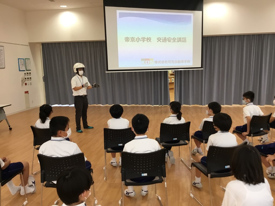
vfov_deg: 45.4
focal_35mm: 31
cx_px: 138
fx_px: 246
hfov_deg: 58.4
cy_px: 103
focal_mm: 3.3
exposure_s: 1/30
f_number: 2.4
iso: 25
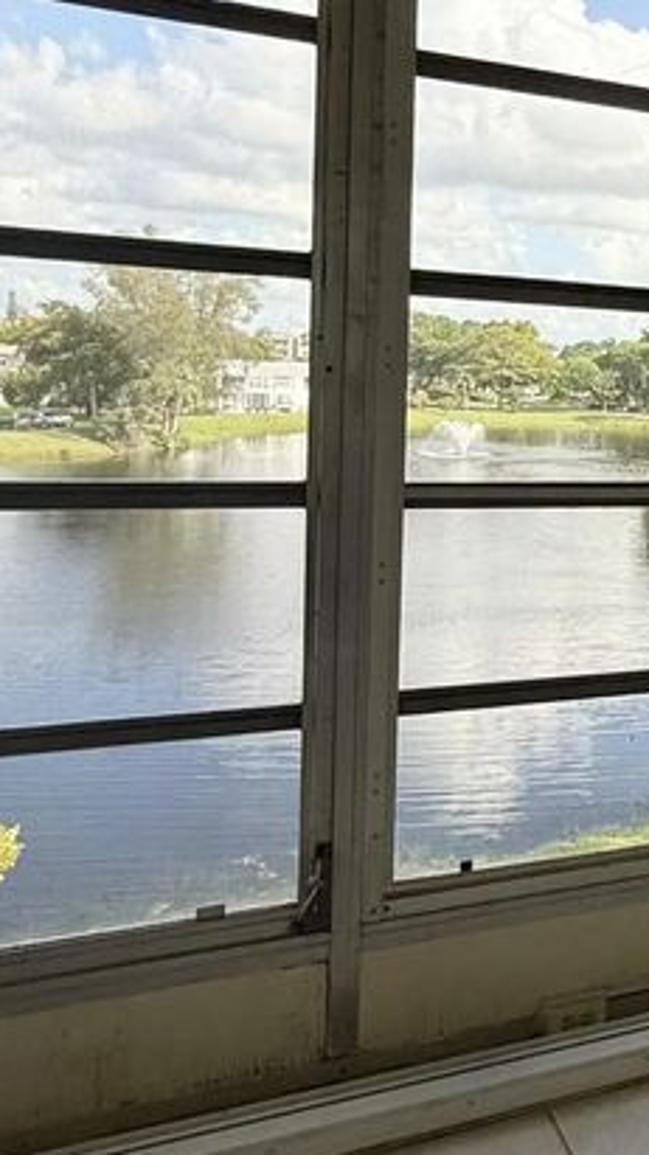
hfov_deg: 27.7
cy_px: 450
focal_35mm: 38
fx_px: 1163
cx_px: 759
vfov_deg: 52.4
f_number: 2.2
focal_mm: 2.22
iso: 50
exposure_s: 1/257
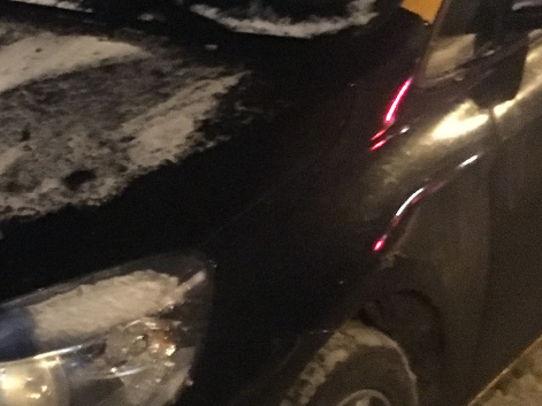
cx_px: 120
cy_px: 249
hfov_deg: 24.1
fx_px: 1252
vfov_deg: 18.4
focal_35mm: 80
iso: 2000
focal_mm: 4.15
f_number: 2.2
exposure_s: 1/17
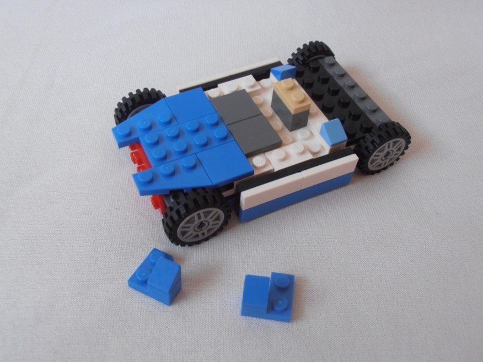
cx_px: 243
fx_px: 530
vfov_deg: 37.7
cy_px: 182
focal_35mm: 38
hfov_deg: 49.0
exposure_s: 1/40
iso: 80
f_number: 3.9
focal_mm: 6.61
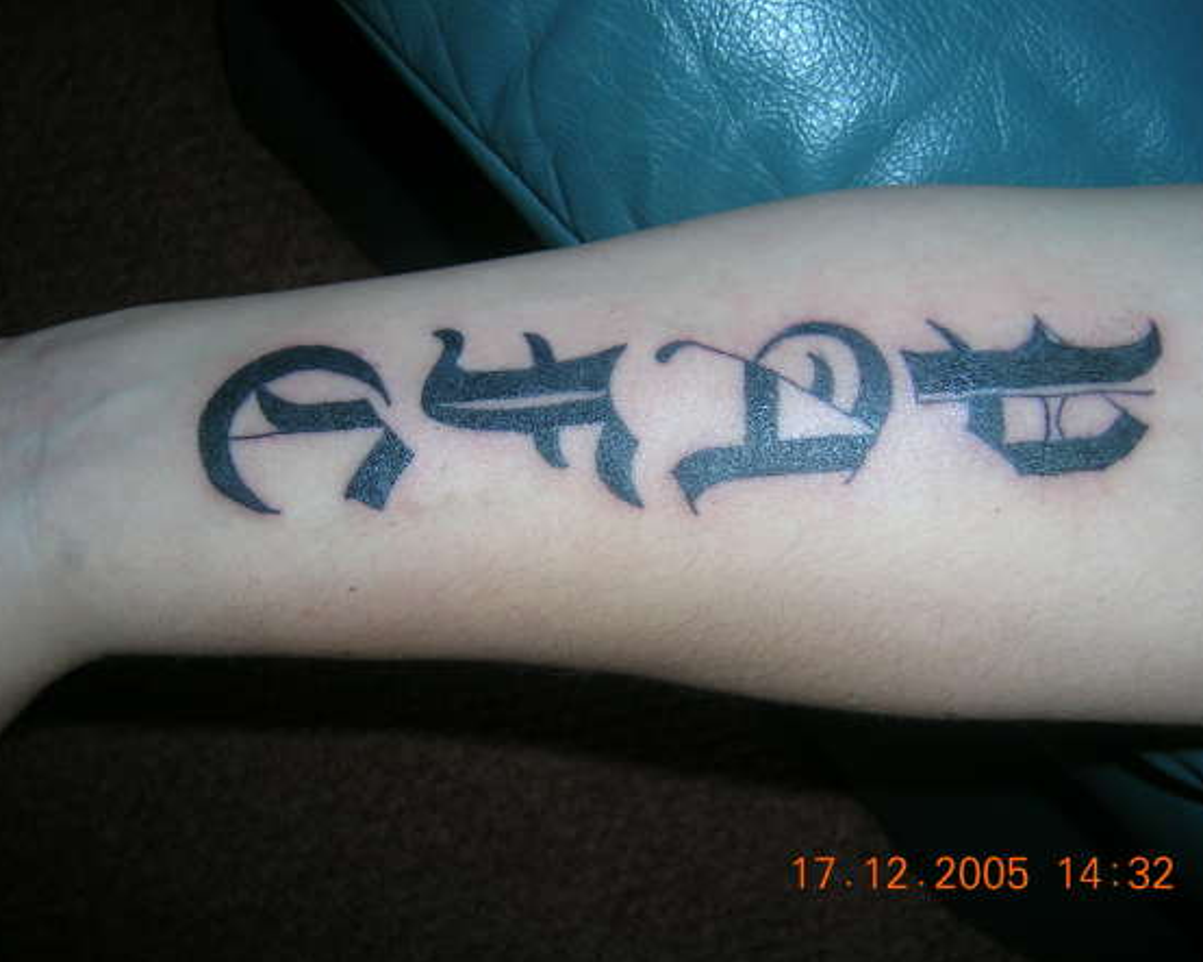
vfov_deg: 40.1
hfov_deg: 49.1
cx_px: 602
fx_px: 1317
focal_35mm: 37
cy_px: 486
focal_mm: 5.4
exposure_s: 1/60.1
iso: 50
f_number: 2.8
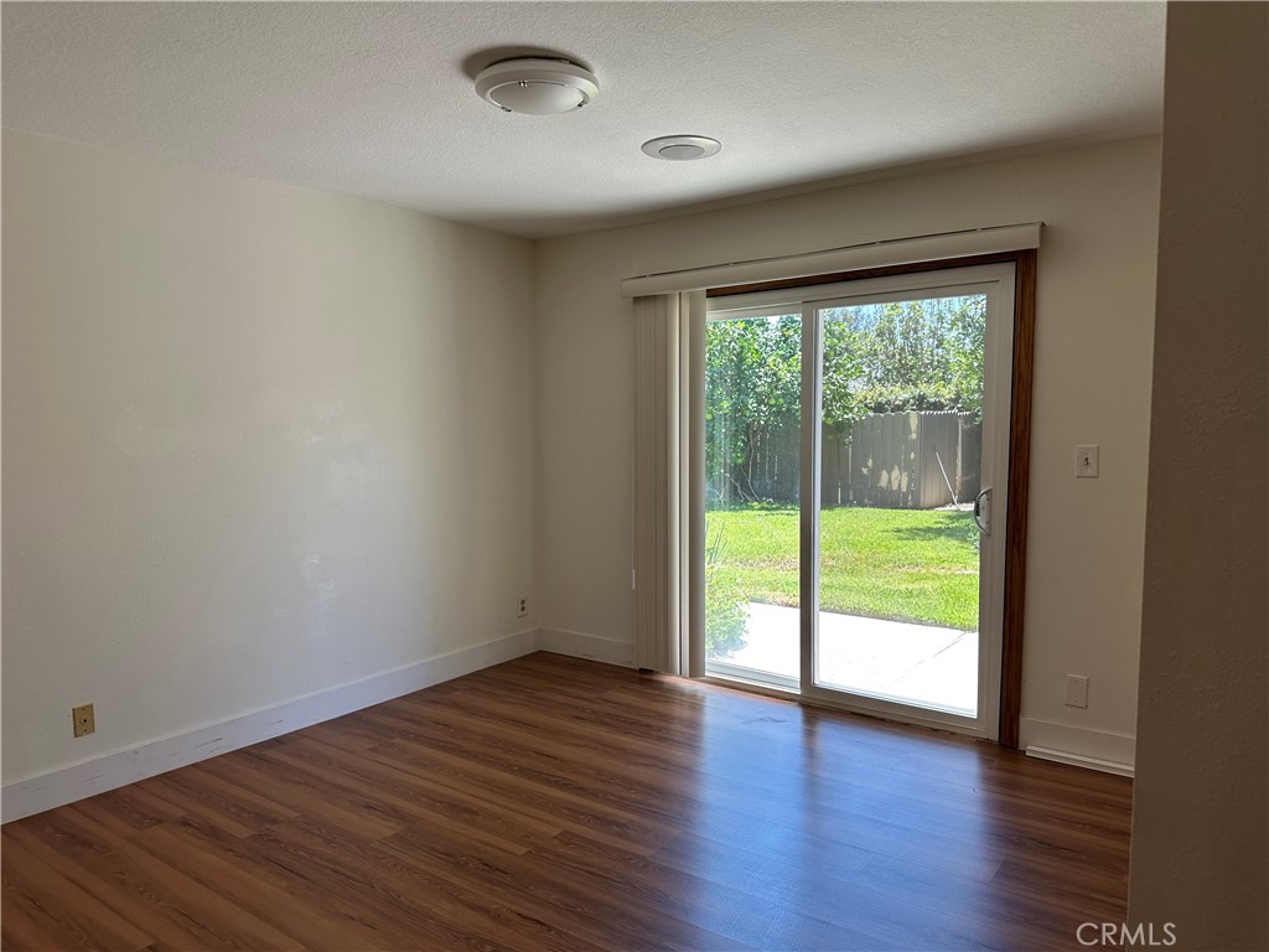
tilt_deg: -5.3
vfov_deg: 56.8
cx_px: 634
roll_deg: +0.7
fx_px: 880
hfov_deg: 71.6
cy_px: 476
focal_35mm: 24
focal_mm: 6.86
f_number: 1.78
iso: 64
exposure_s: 1/220
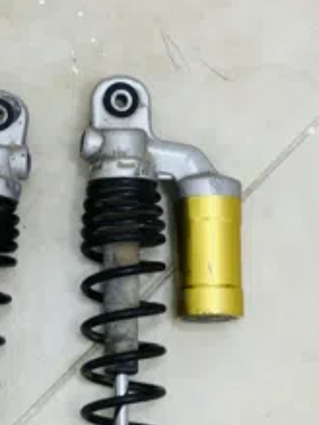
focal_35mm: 141
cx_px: 80
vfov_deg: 13.9
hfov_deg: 10.5
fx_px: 1729
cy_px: 355
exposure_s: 1/40
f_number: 2.8
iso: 160
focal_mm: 9
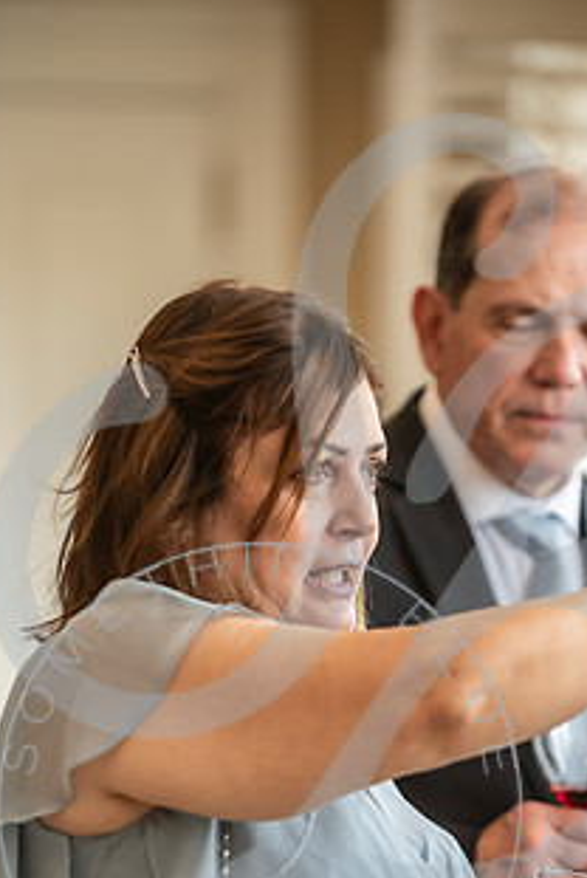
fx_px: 5466
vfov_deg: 9.2
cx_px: 387
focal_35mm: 224
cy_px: 590
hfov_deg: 6.1
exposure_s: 1/250
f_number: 2.8
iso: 500
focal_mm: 155
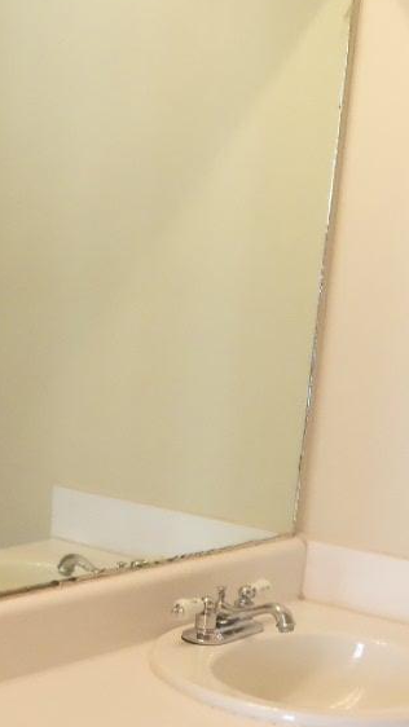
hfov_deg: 16.7
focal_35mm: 72
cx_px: 141
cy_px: 706
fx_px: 1389
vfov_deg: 27.8
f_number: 3.4
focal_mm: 5.2
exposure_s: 1/30
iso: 80
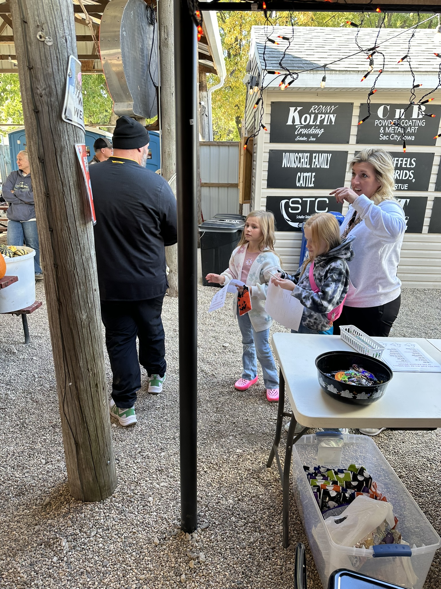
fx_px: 408
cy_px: 294
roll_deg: -0.6
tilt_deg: -17.4
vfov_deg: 71.6
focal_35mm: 24
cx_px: 220
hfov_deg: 56.8
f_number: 1.78
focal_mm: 6.86
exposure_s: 1/121
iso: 80
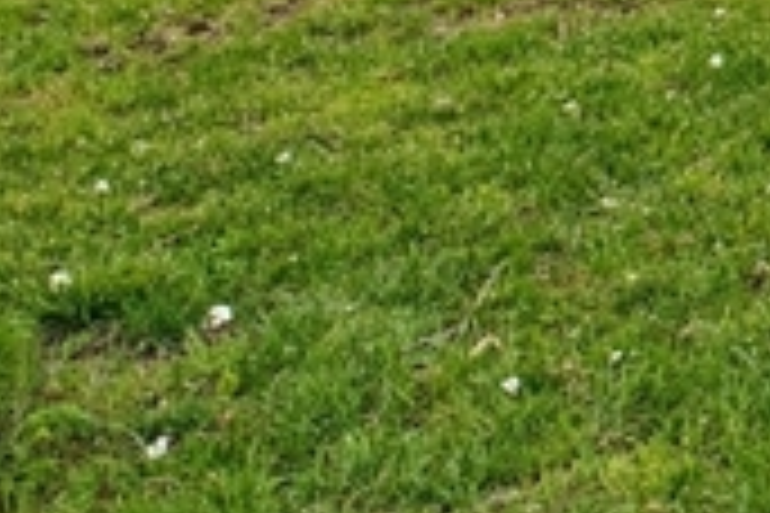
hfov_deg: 17.2
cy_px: -506
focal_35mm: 84
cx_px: 1558
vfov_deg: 13.8
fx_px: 1797
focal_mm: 14
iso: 100
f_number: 8
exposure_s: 1/80
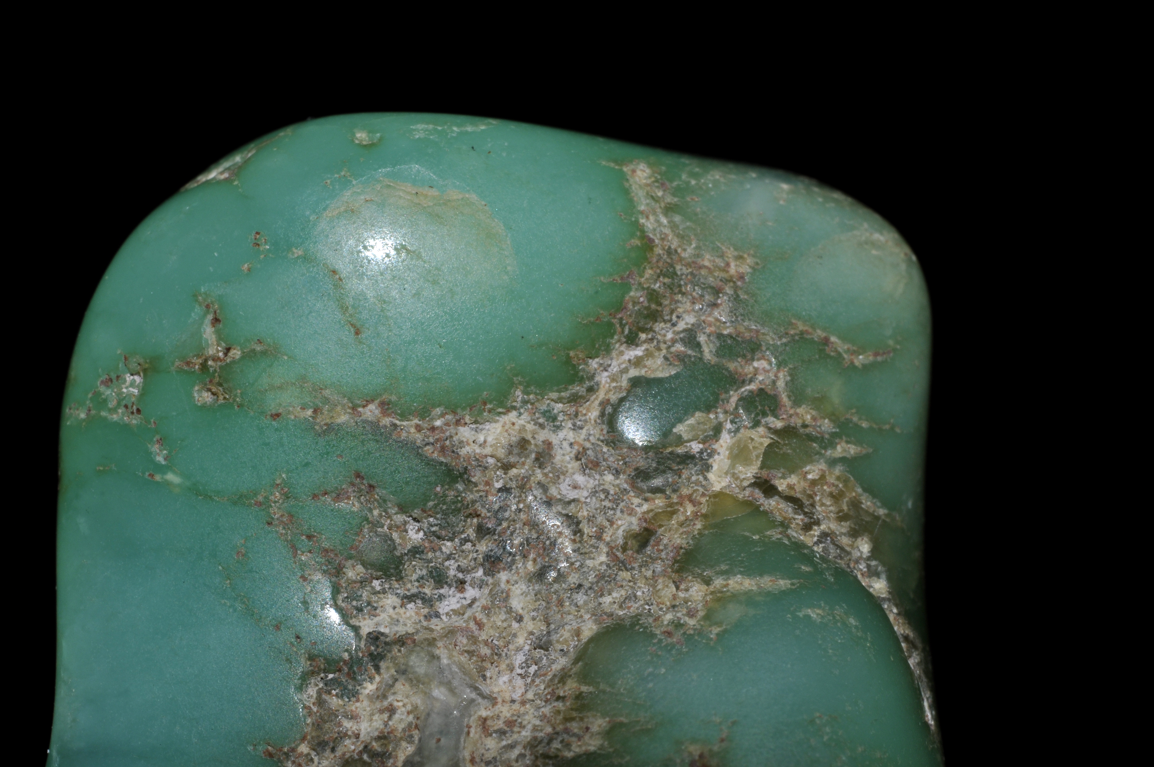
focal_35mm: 90
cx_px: 577
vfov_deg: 15.2
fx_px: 2881
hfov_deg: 22.6
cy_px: 384
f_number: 32
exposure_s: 1/60
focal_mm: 60
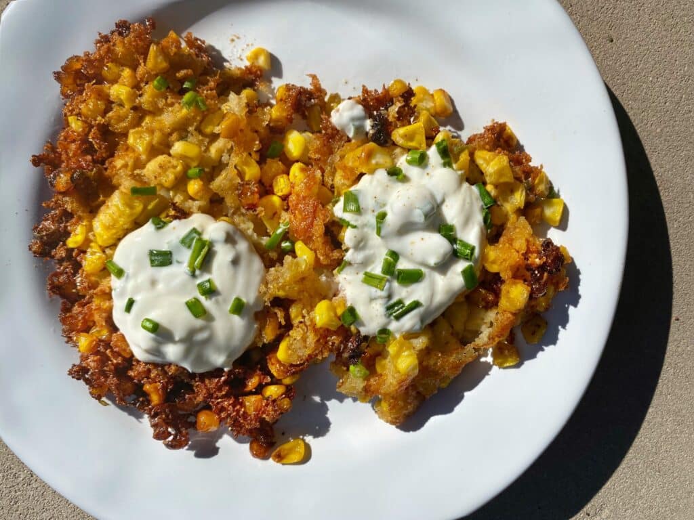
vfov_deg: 53.1
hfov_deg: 67.3
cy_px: 260
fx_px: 521
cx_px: 347
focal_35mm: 26
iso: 32
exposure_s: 1/5495
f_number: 1.8
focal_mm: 4.25
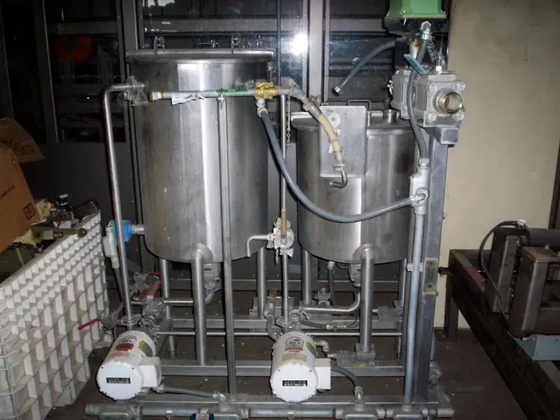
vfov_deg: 39.7
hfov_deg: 51.3
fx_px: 583
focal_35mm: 36
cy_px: 210
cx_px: 280
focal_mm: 5.9
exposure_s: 1/64
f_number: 4.5
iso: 140
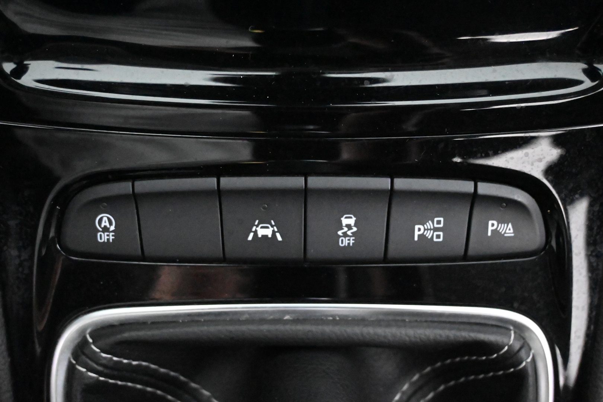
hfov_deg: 48.7
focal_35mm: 40
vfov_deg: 33.6
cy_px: 201
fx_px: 666
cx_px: 302
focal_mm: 26.5
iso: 20000
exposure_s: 1/40
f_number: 4.5
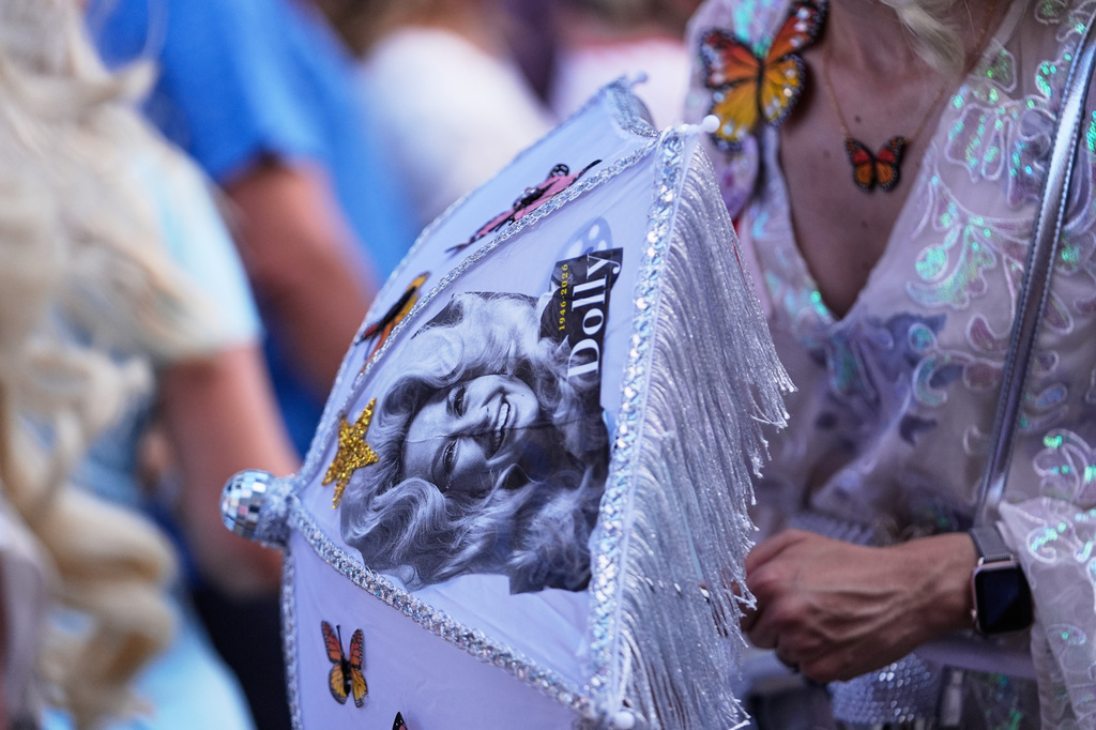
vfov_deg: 11.3
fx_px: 3682
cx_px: 548
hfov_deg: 16.9
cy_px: 365
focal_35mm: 121
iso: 800
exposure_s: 1/2500
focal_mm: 121
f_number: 2.8
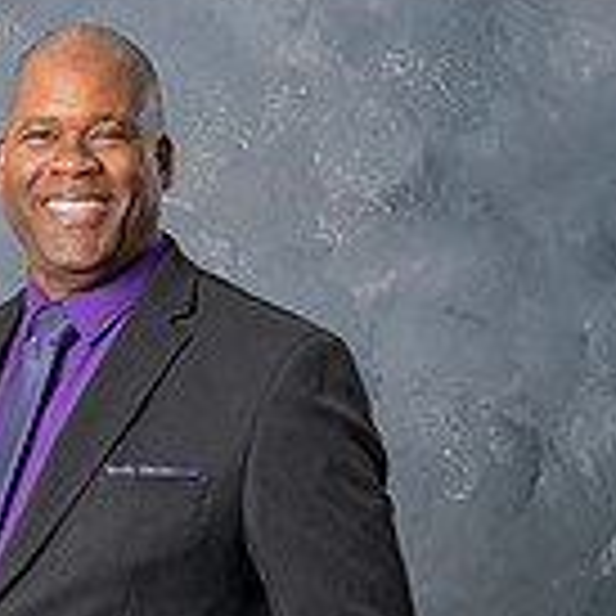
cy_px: 696
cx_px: 81
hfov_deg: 12.3
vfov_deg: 12.2
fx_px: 2839
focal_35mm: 141
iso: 200
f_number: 4
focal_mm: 28
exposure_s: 1/200
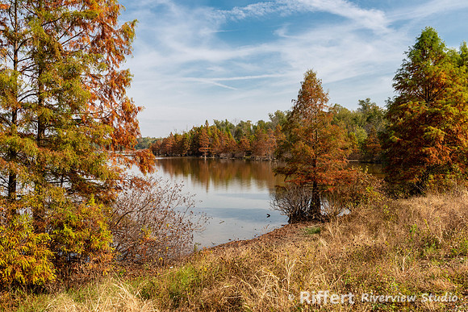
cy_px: 156
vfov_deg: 38.9
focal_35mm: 34
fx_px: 442
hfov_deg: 55.8
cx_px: 234
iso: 100
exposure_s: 1/125
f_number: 11
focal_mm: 34
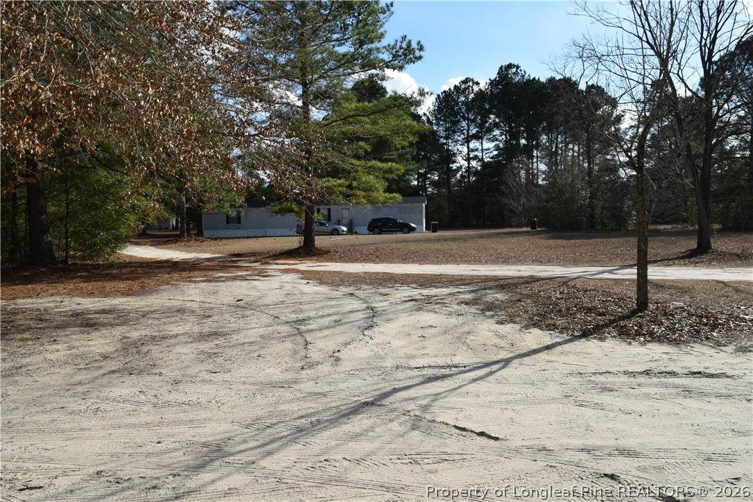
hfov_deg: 67.4
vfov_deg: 47.9
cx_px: 376
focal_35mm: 27
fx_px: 565
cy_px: 251
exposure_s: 1/400
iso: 200
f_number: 10
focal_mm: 18
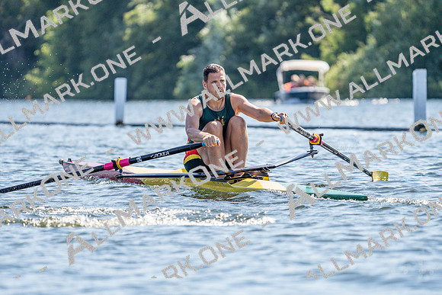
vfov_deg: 4.1
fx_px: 4151
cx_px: 221
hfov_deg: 6.1
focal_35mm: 338
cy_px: 148
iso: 400
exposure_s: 1/1600
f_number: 6.3
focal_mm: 338
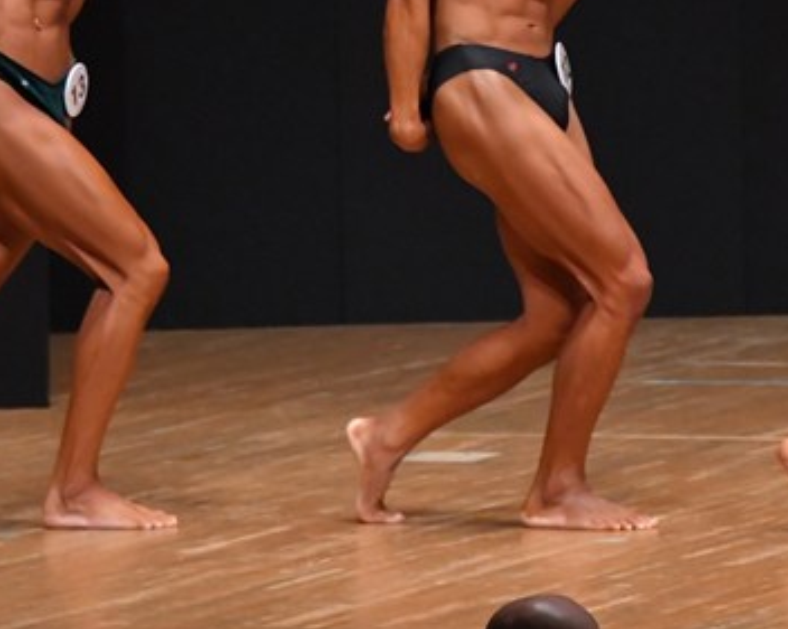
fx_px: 13725
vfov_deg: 2.6
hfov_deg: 3.3
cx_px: 556
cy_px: 145
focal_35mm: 589
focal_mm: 190
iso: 6400
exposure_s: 1/400
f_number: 5.6
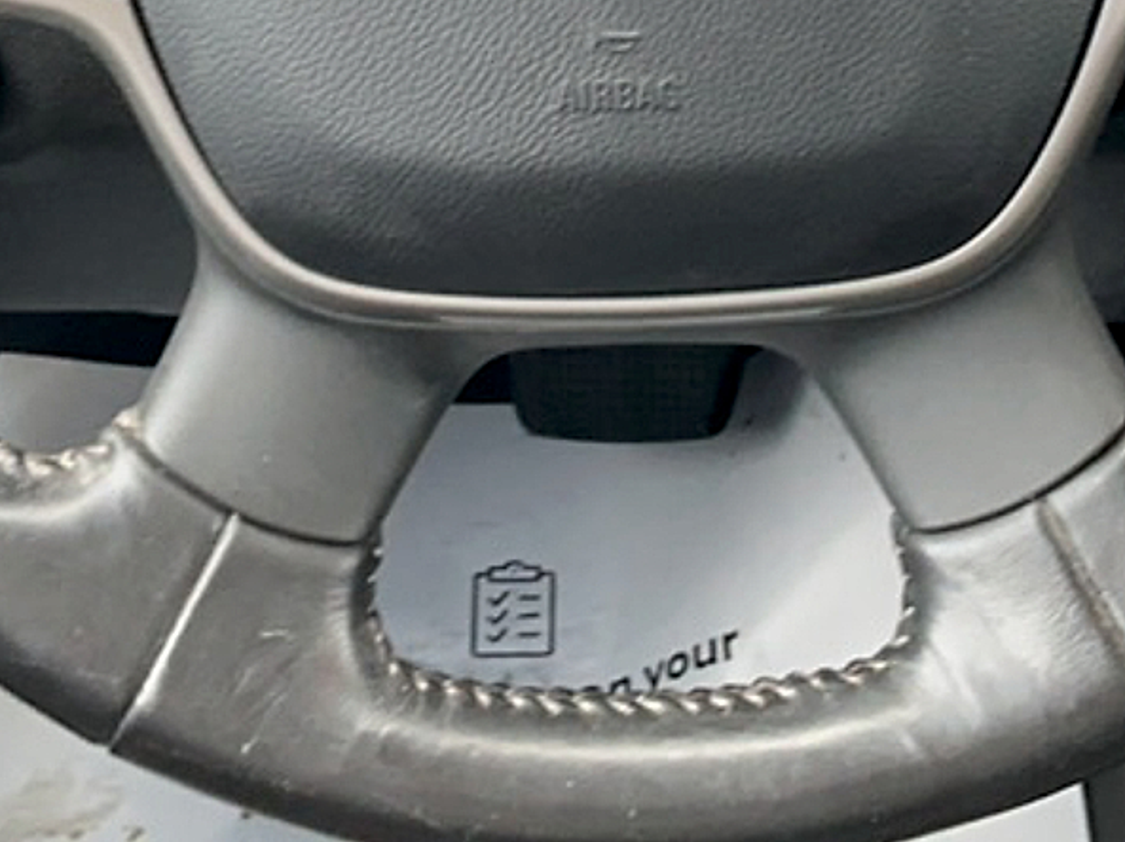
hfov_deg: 24.1
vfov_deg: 17.3
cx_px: 617
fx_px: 2631
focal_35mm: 81
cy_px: -193
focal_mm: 3
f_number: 1.8
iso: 50
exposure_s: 1/60
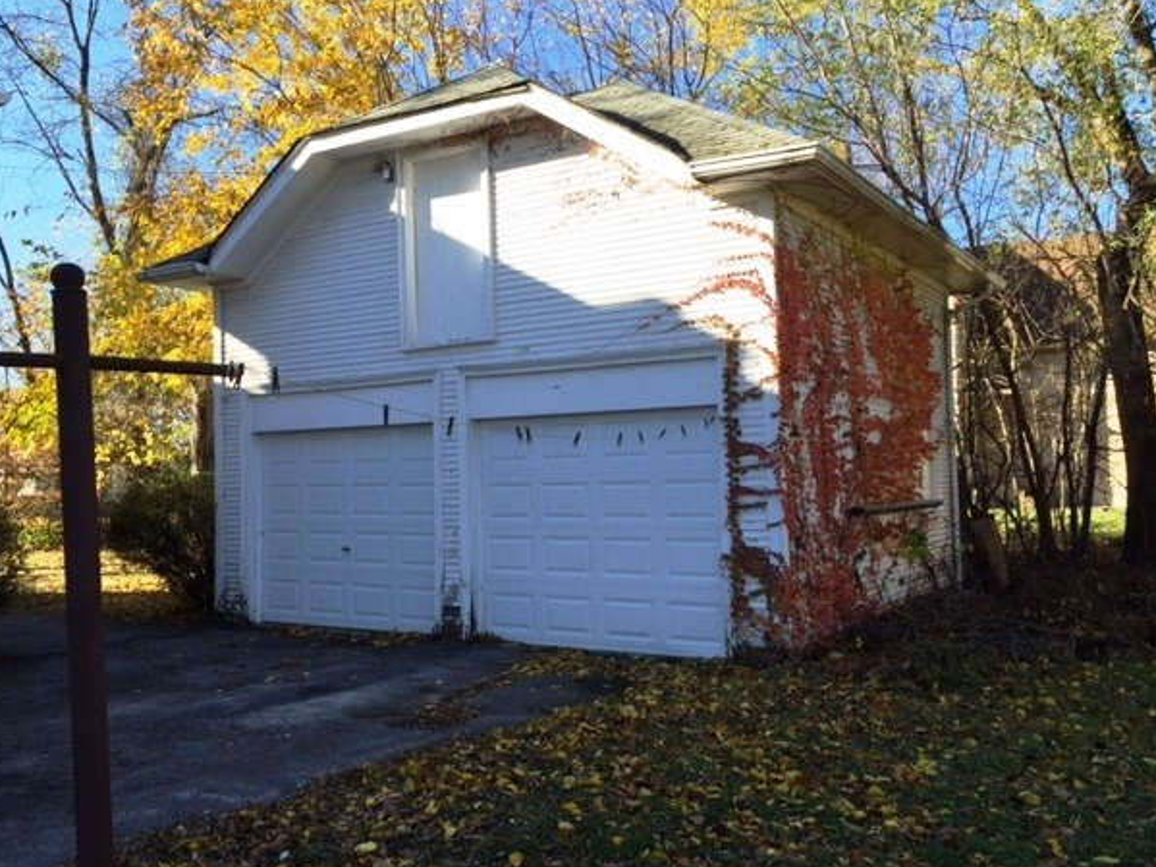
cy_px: 425
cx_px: 573
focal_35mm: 31
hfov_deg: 58.4
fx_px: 1035
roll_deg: +0.7
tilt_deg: +2.3
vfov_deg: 45.4
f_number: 2.2
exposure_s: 1/760
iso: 32
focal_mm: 4.15
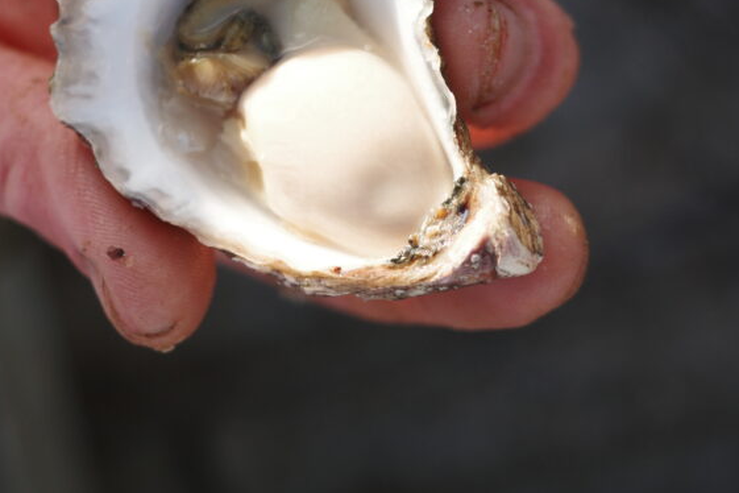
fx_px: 1498
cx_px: 179
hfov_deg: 27.3
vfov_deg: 18.5
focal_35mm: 73
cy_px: 105
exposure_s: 1/800
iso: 200
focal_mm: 26
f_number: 2.8
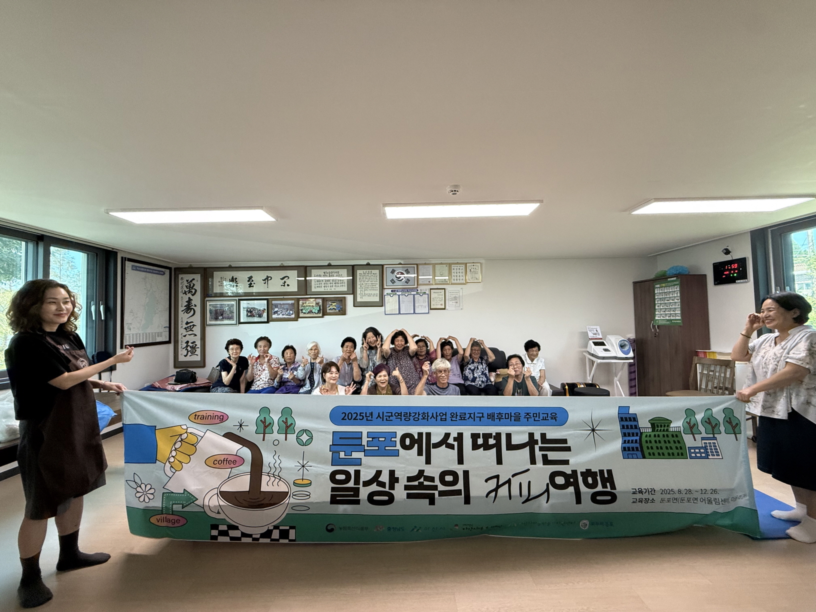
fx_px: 330
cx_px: 408
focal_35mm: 14
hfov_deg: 102.1
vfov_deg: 85.7
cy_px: 306
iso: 250
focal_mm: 2.22
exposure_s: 1/120
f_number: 2.2
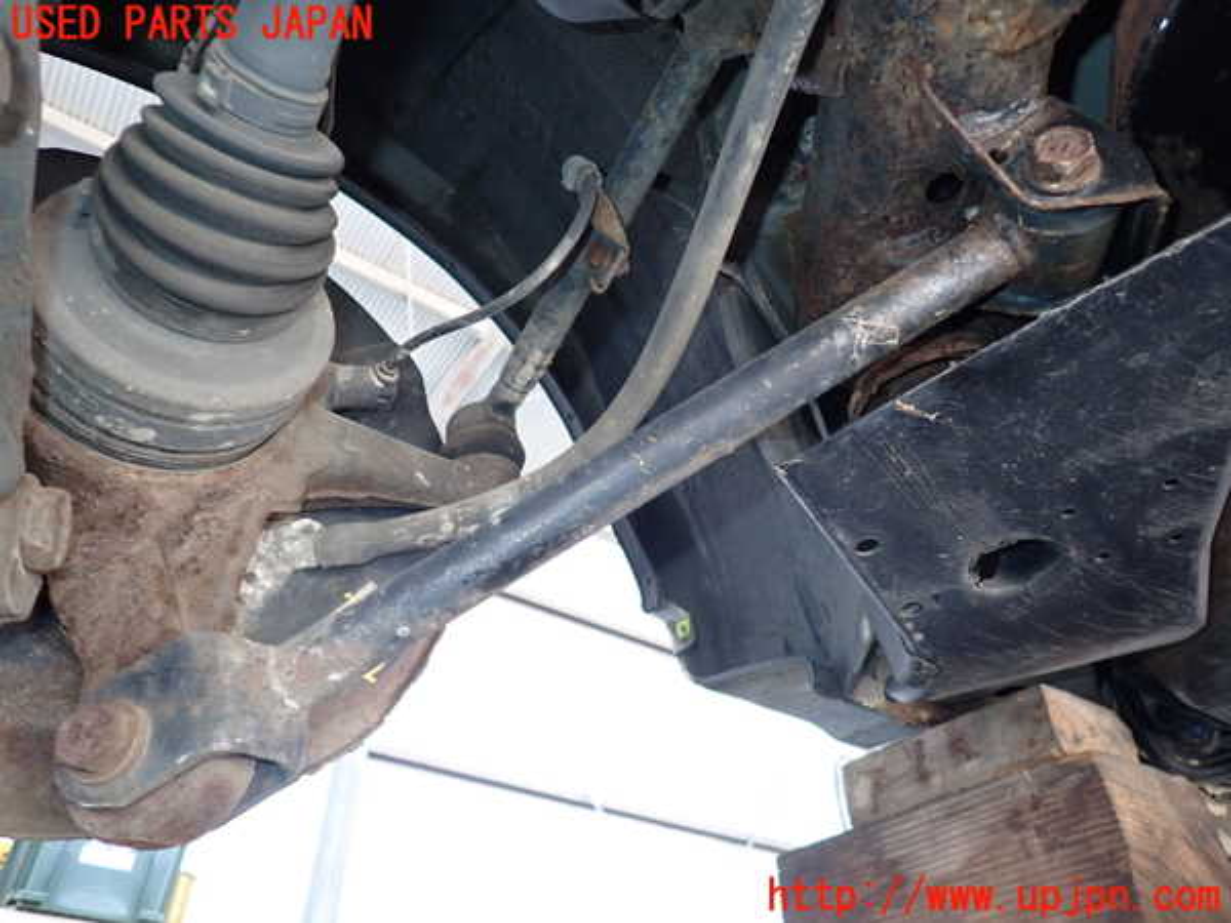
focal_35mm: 25
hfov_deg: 69.4
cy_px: 462
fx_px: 889
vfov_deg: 54.9
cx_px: 616
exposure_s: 1/125
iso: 400
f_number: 2
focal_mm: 4.5
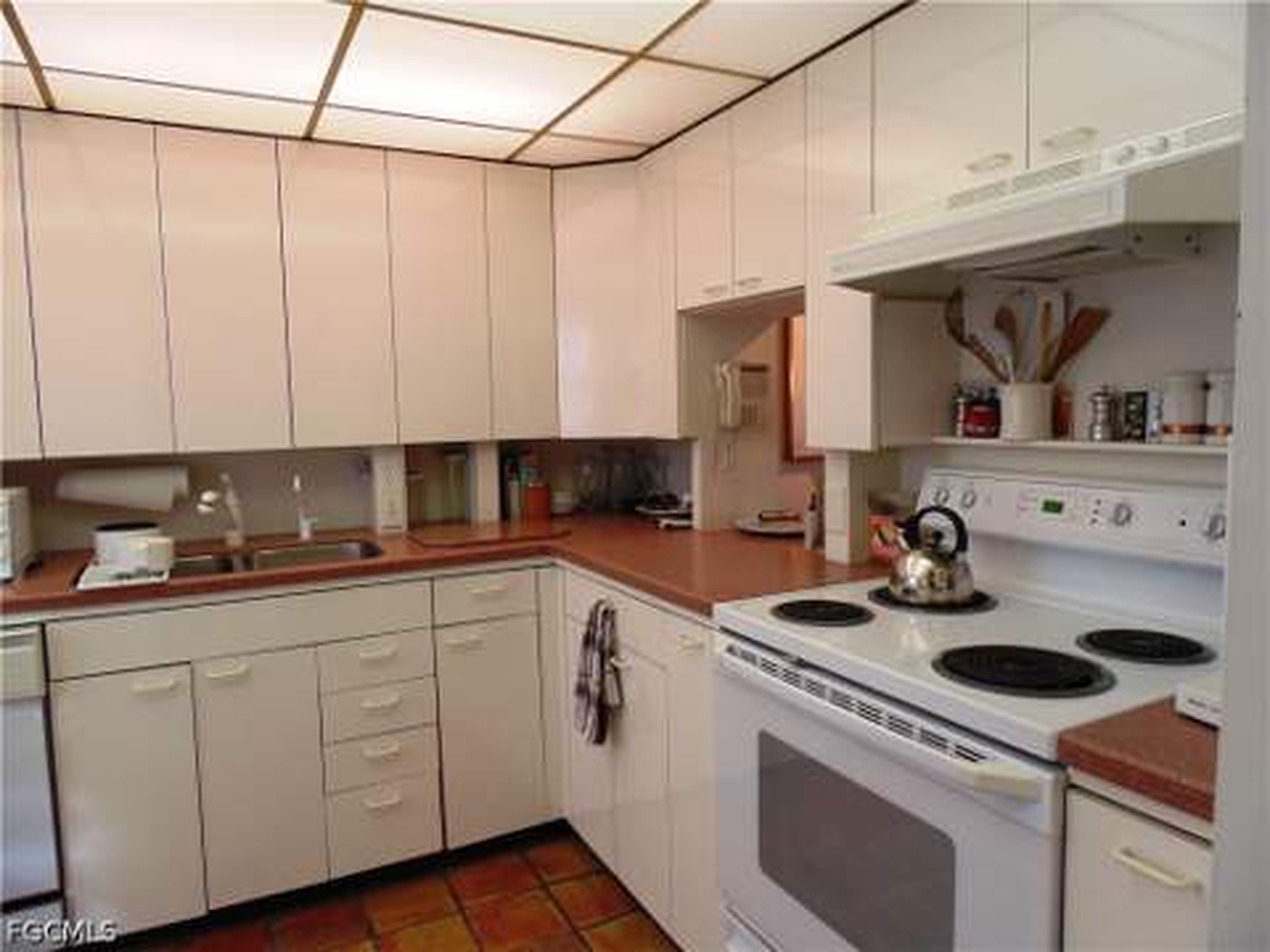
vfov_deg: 61.1
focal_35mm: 22
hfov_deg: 76.4
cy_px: 476
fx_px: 807
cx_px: 635
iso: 80
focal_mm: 4
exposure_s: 1/30
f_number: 3.1
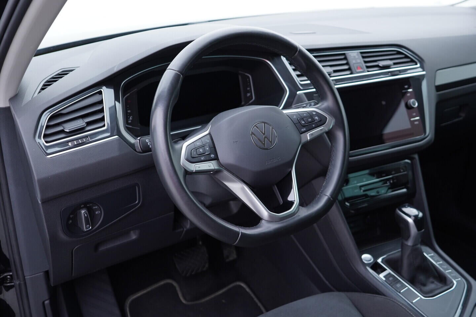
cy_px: 158
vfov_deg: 36.9
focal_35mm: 36
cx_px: 238
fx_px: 476
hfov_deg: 53.1
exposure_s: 1/40
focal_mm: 24
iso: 200
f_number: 2.8
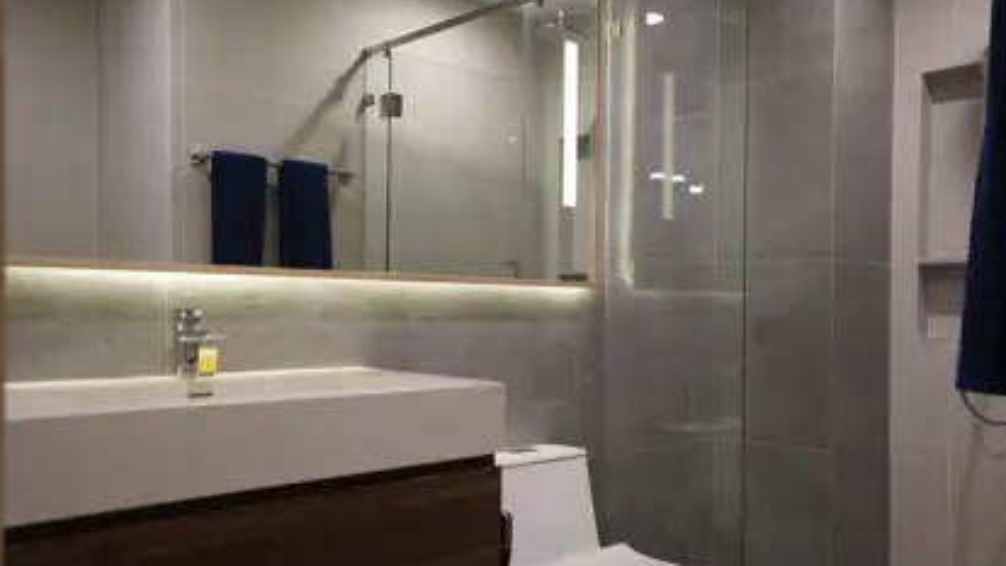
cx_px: 503
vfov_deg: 34.6
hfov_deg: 58.0
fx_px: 907
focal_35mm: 34
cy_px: 309
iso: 1600
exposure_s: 1/100
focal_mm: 32
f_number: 4
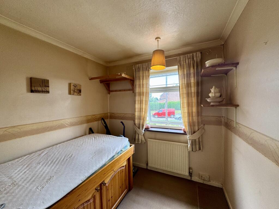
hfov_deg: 102.1
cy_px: 104
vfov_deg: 85.7
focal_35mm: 14
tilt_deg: -2.4
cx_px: 140
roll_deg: +1.7
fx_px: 113
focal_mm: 2.22
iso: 100
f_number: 2.2
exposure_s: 1/100
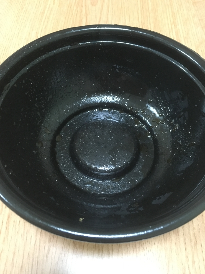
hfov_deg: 48.2
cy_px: 137
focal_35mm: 29
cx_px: 102
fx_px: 229
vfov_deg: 61.7
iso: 200
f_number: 2.2
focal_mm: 4.15
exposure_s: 1/15
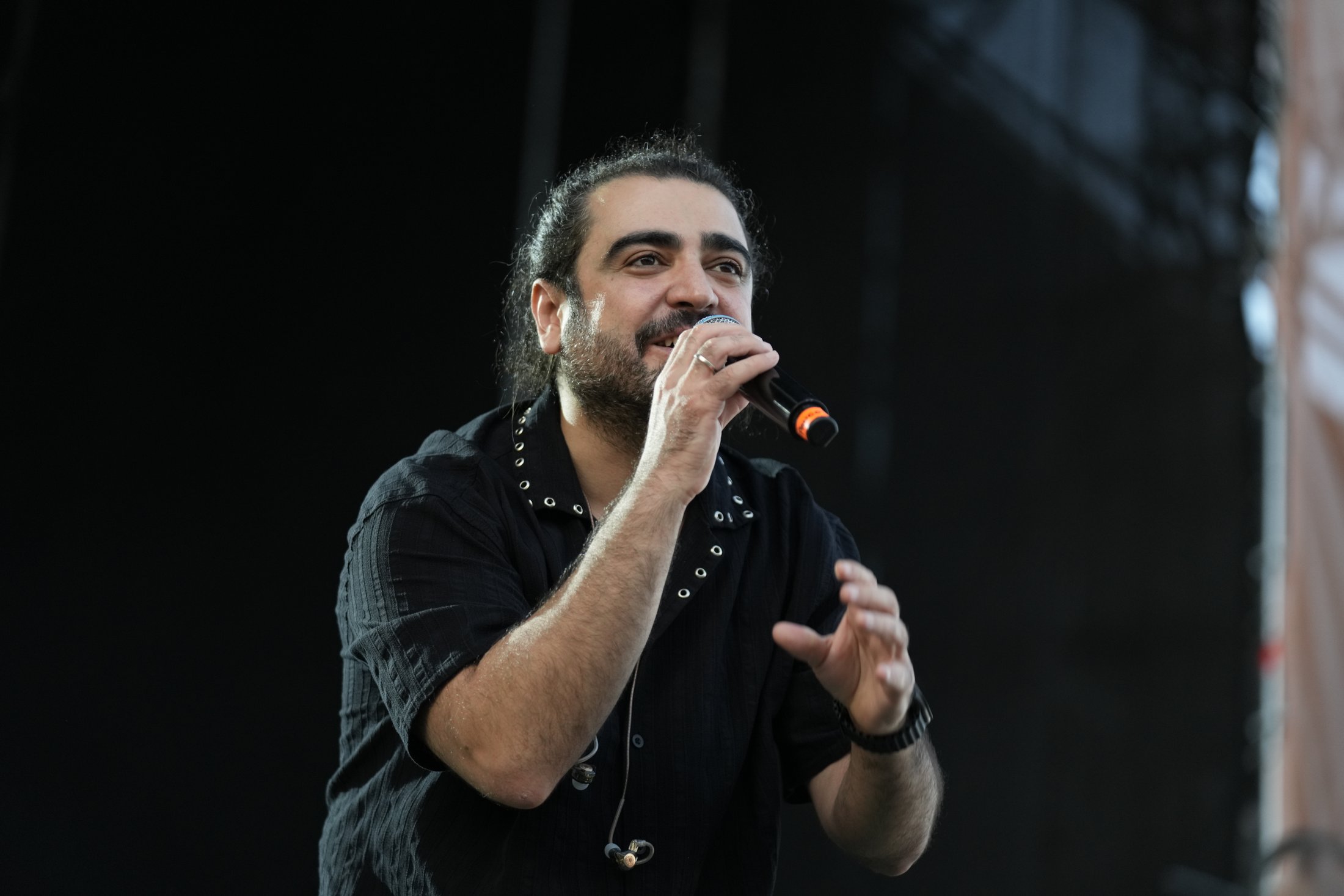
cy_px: 448
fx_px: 4480
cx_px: 672
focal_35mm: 120
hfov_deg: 17.1
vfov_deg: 11.4
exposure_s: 1/500
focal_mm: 120
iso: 1000
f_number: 2.8
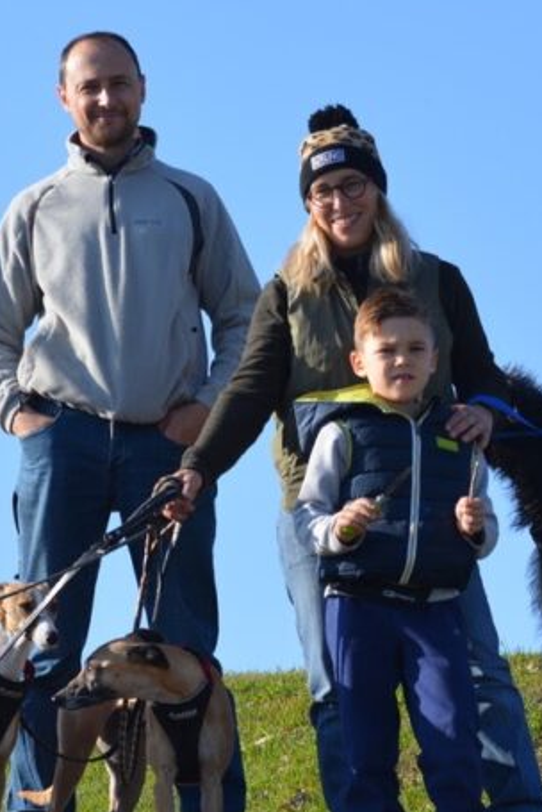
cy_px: 478
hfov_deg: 5.8
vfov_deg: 8.7
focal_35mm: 236
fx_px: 5321
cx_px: 182
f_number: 8
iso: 110
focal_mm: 70
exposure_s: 1/250
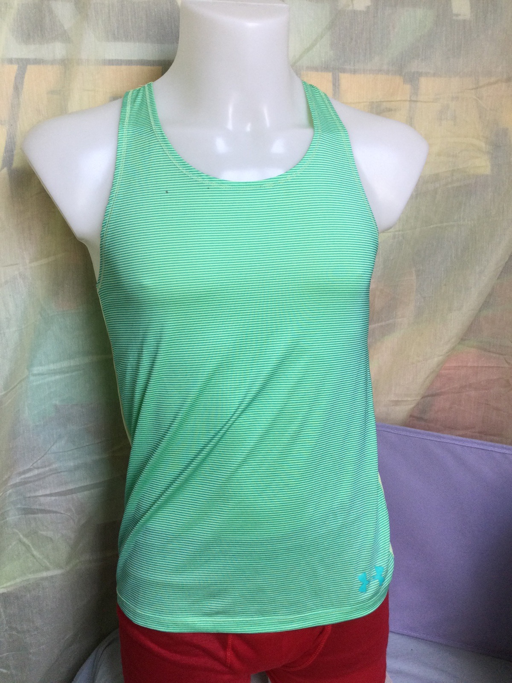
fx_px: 611
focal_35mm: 31
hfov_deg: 45.4
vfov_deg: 58.4
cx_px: 256
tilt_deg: -15.2
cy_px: 342
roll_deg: -1.9
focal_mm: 3.3
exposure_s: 1/33
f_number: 2.4
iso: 25
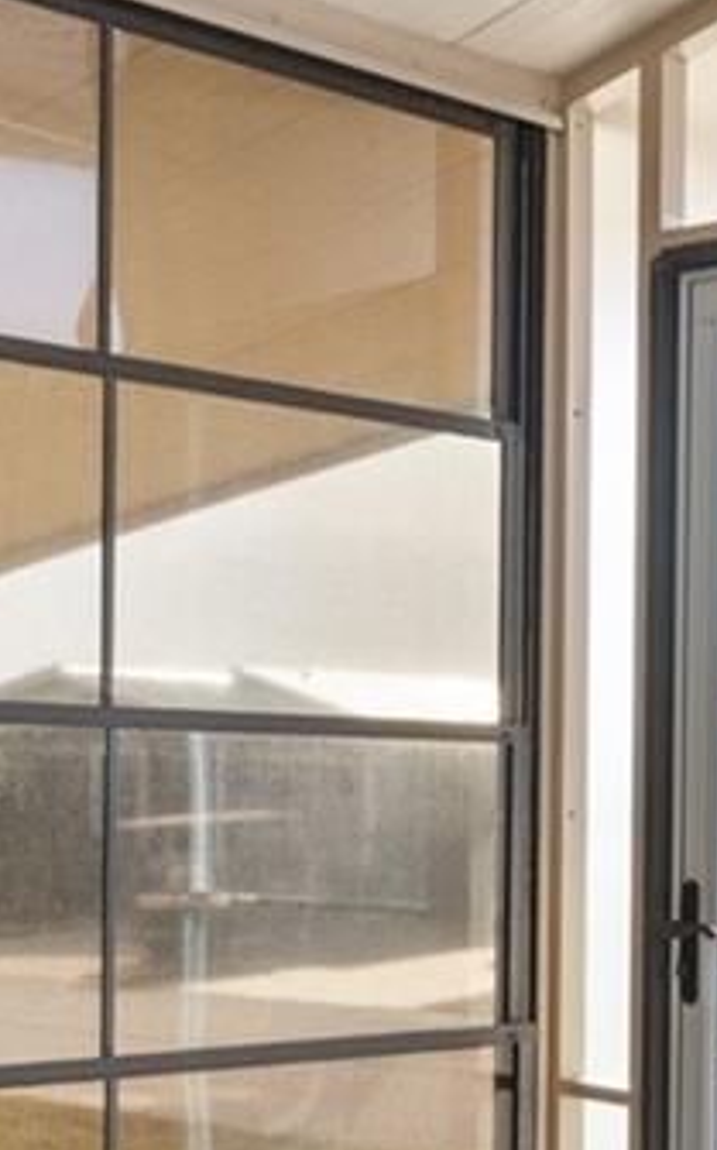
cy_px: 910
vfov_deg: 27.7
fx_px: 2285
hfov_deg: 15.8
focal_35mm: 73
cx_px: 1204
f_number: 8
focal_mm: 10
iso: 100
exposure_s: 1/8
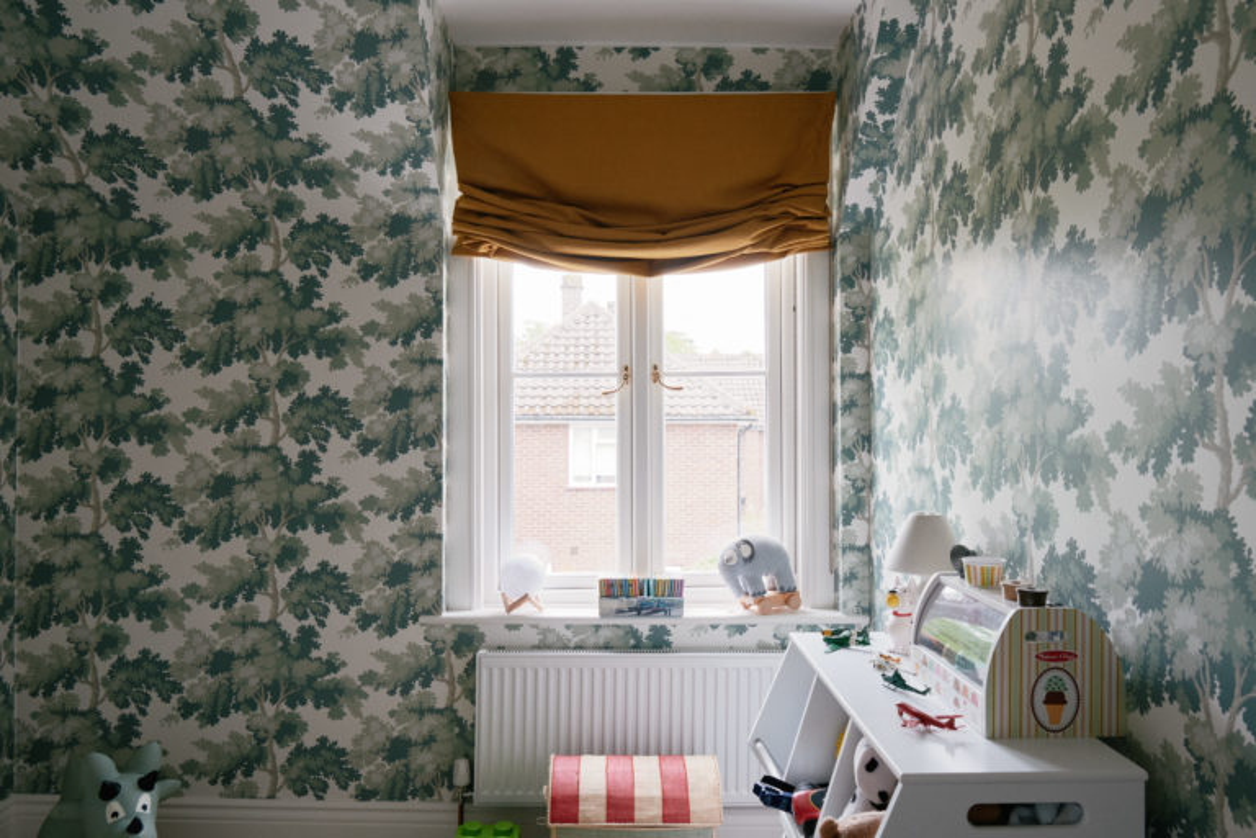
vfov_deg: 53.1
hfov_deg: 73.7
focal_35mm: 24
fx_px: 837
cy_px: 419
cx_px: 628
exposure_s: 1/20
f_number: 6.4
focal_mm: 16
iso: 640
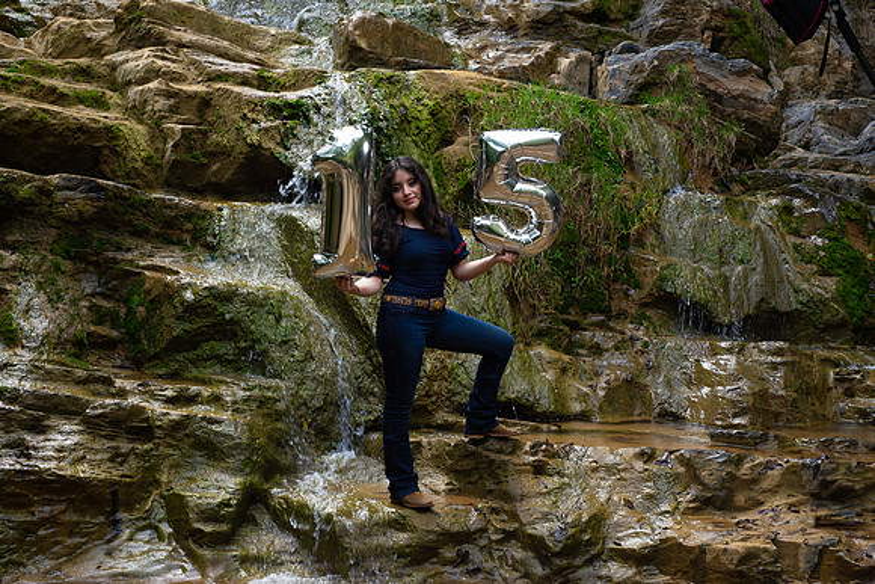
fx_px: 1216
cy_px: 292
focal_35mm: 50
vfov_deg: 27.0
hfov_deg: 39.6
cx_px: 438
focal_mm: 50
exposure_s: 1/160
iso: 400
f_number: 11
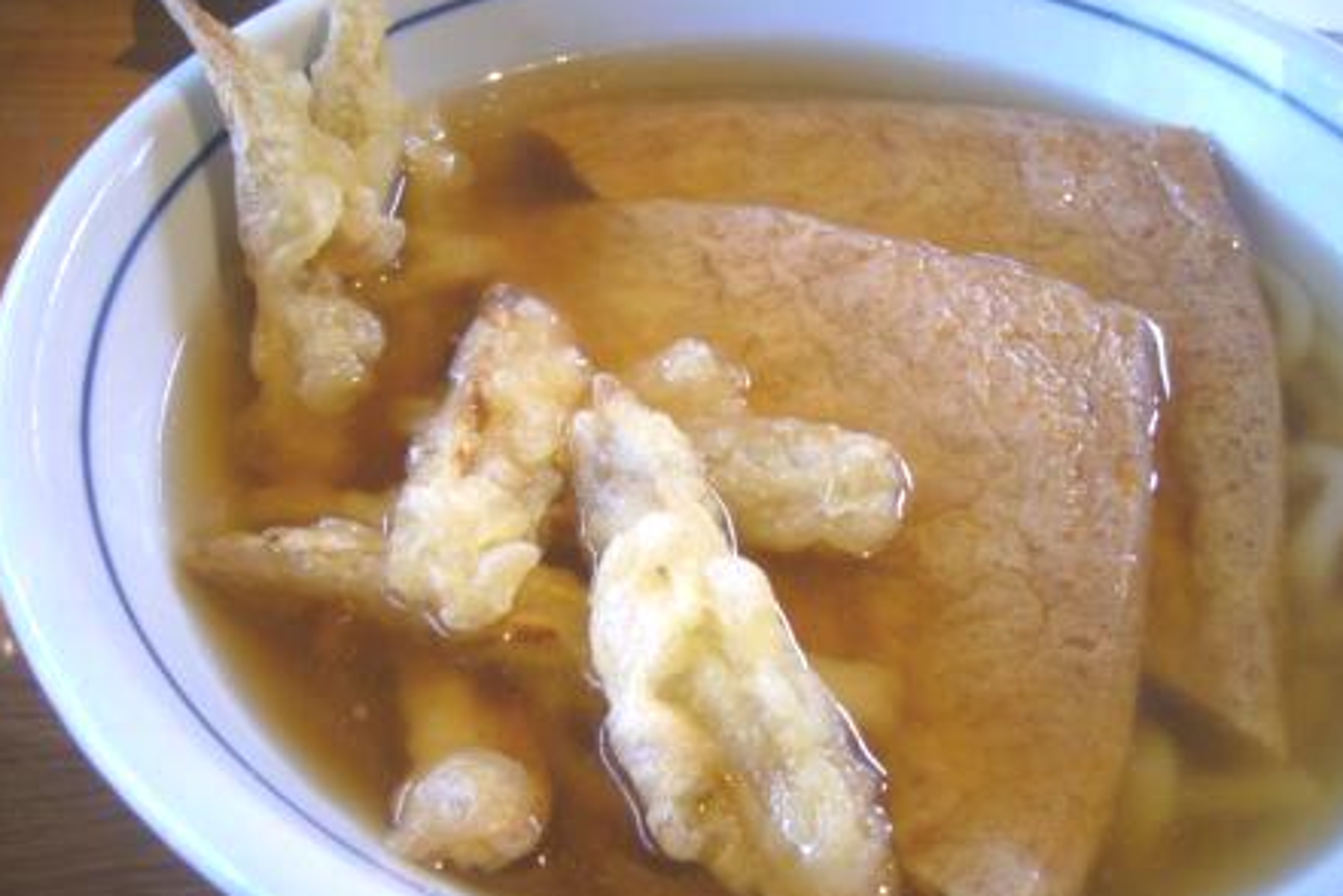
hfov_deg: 51.9
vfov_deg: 35.9
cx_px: 673
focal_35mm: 37
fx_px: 1380
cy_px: 503
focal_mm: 5.8
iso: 100
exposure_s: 1/30
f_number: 2.8
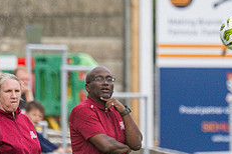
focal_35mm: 1503
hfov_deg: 1.4
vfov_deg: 0.9
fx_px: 9685
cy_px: 192
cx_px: 252
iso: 400
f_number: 4
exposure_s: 1/1000
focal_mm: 300
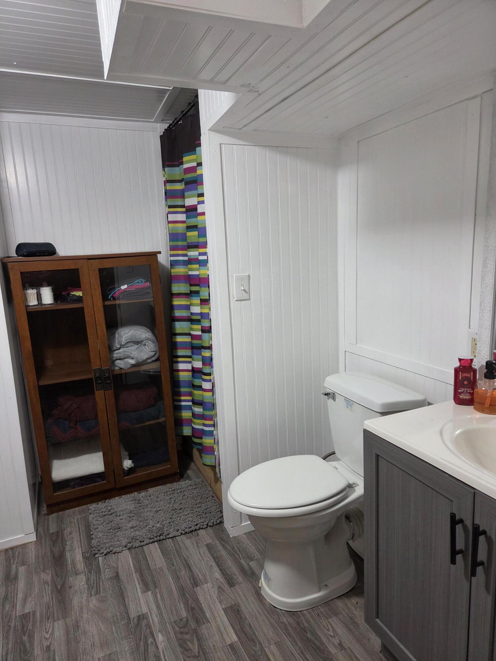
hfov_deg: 58.9
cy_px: 330
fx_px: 439
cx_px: 248
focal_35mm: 23
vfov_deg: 73.9
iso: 400
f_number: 1.8
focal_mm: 5.4
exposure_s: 1/120
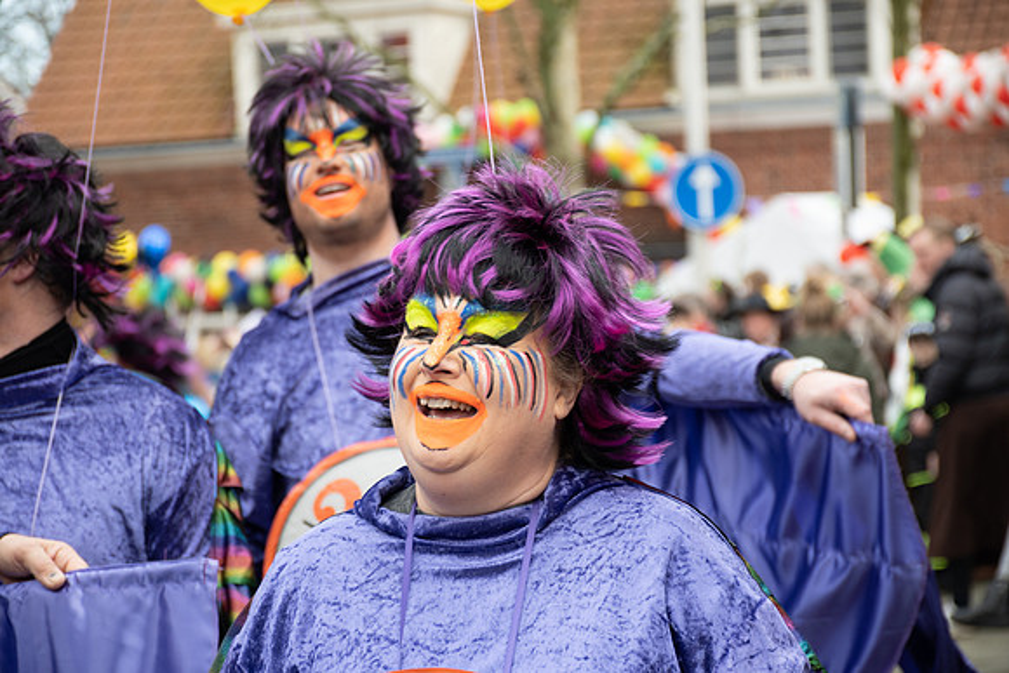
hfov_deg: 13.0
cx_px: 504
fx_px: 4415
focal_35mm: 158
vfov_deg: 8.7
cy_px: 336
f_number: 5.6
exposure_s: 1/320
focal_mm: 105
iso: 400
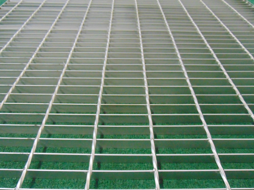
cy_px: 95
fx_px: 220
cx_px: 127
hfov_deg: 60.0
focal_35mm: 30
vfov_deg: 46.8
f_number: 3.1
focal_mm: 5.4
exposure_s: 1/30
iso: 800
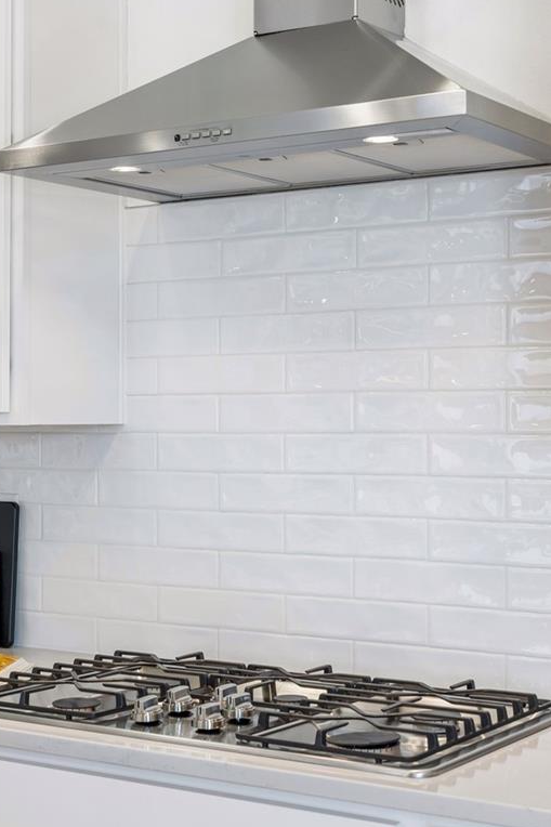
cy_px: 363
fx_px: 1516
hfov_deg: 20.6
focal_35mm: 66
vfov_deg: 30.5
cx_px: 261
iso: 400
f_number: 9
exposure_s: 1/30
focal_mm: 42
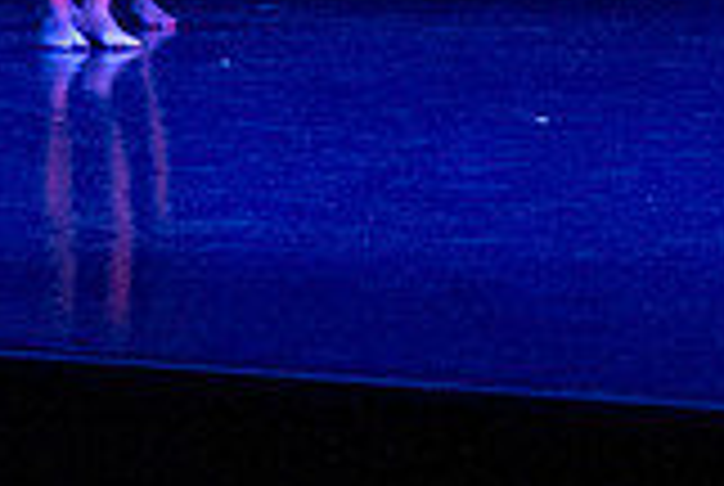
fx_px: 4876
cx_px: -931
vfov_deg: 5.6
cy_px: -355
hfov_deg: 7.9
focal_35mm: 242
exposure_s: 1/250
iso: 4000
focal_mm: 47
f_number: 2.8
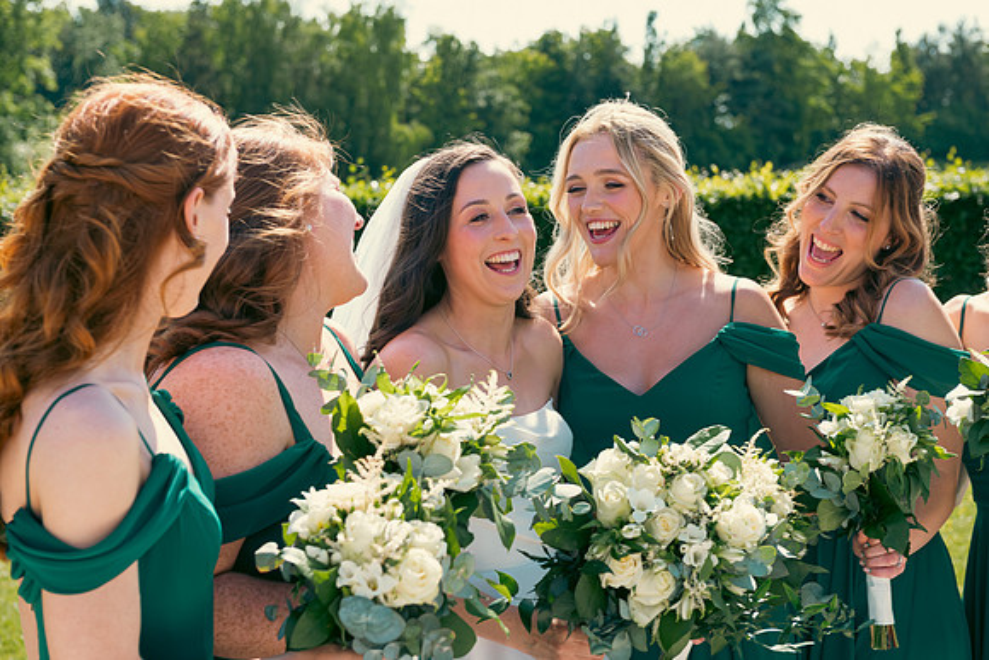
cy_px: 330
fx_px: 1923
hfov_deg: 28.8
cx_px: 494
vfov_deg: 19.5
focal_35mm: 70
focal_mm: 70
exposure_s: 1/200
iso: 125
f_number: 6.3
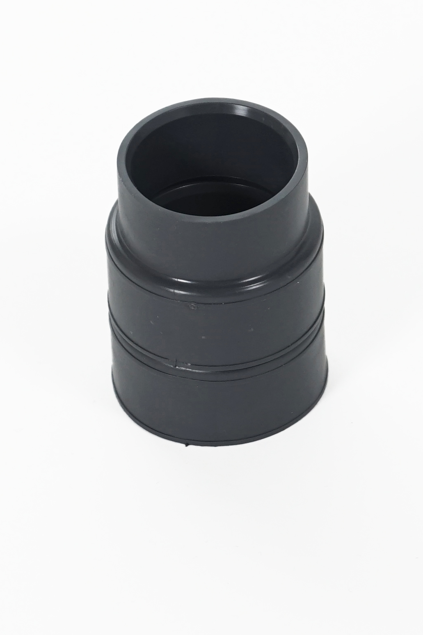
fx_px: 6593
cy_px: 275
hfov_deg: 3.7
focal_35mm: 374
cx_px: 216
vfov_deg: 5.5
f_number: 6.3
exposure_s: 1/60
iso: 640
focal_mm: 98
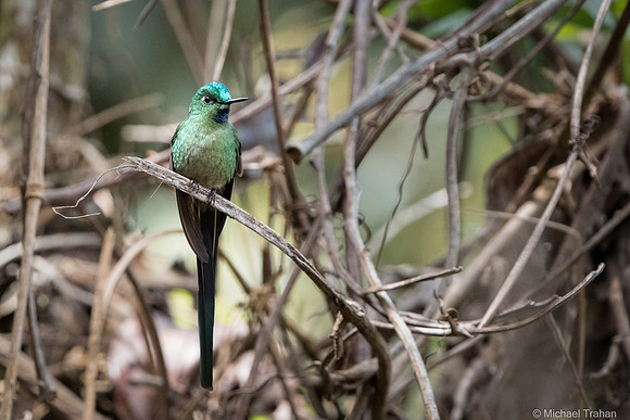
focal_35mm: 938
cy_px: 207
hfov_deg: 2.2
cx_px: 174
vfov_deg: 1.5
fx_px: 16411
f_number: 8
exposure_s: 1/2500
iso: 8000
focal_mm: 600
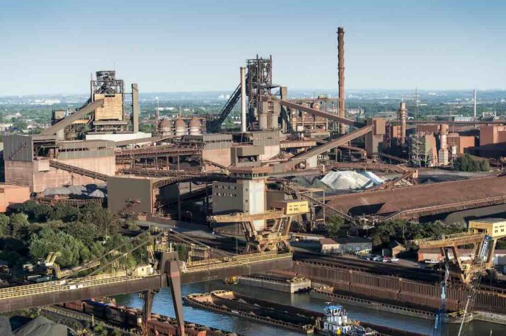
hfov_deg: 27.0
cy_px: 168
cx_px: 253
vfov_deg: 18.1
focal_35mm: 75
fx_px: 1053
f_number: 4.8
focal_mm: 75
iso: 125
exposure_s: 1/180
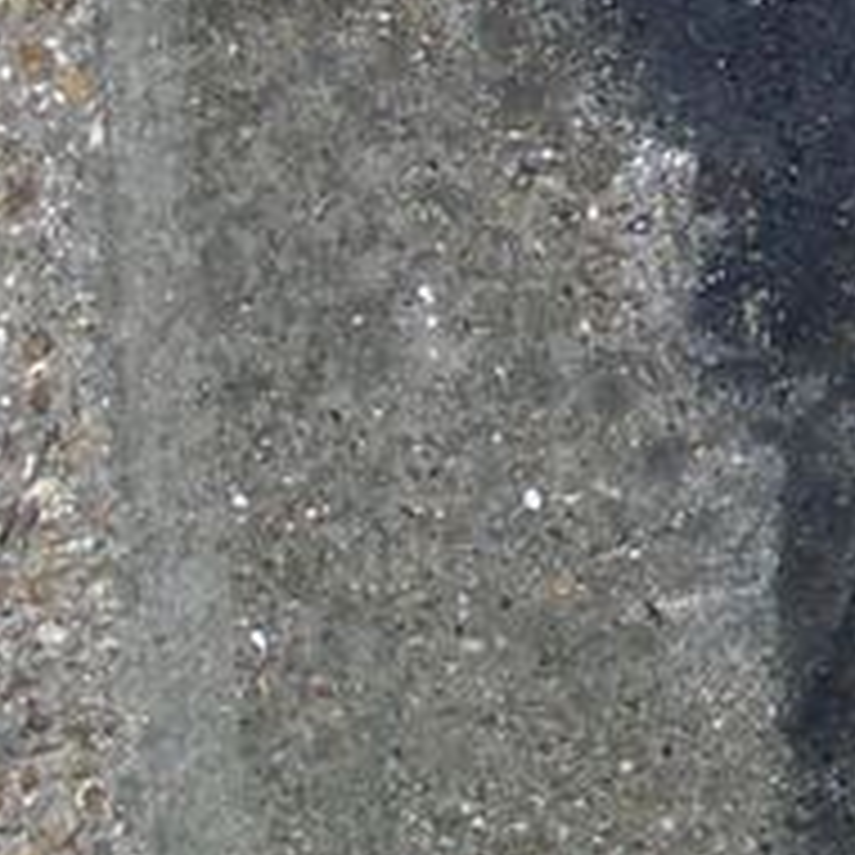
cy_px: 86
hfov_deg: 8.8
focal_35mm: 195
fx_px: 5449
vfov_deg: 8.9
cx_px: 1274
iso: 80
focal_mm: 5.8
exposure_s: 1/160
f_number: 2.6
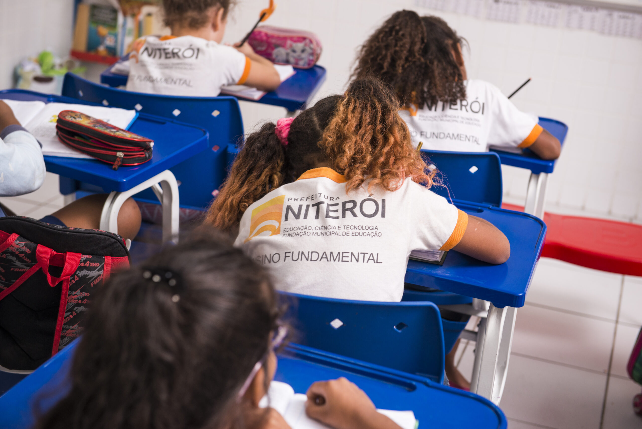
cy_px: 214
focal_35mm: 62
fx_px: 1106
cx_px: 321
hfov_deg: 32.4
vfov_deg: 21.9
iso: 400
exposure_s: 1/60
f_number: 5
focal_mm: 62
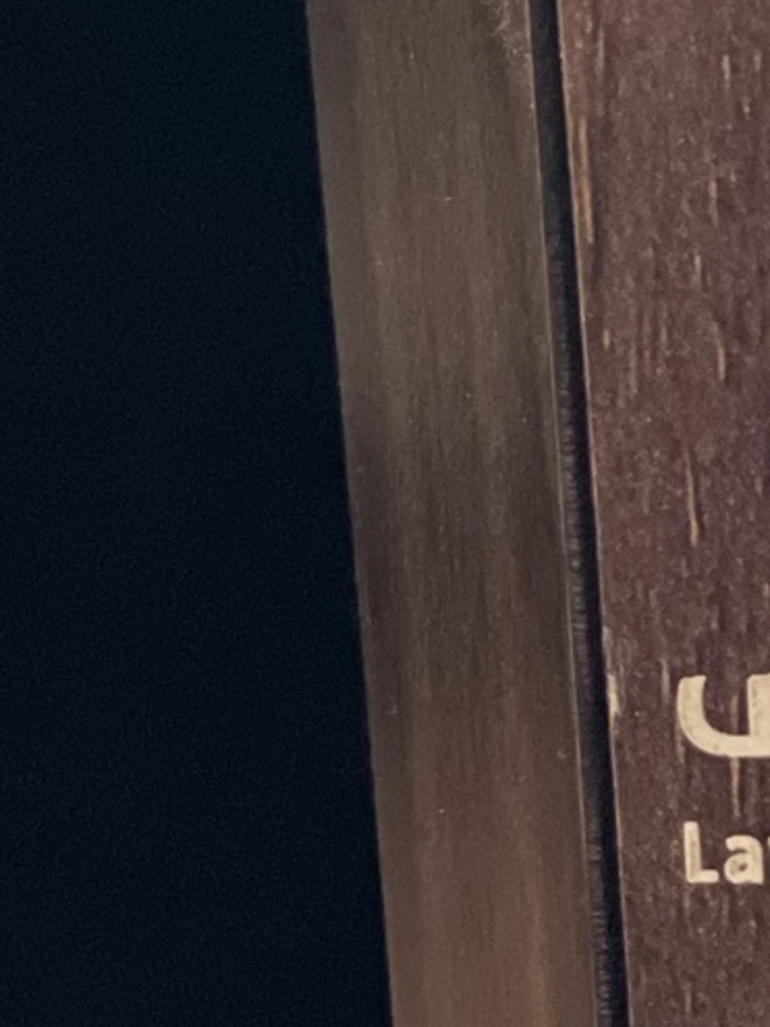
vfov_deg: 9.0
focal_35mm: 215
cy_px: -566
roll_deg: +2.3
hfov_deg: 6.8
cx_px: 1098
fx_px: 6379
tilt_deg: -6.9
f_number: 2
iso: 500
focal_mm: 6
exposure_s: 1/18
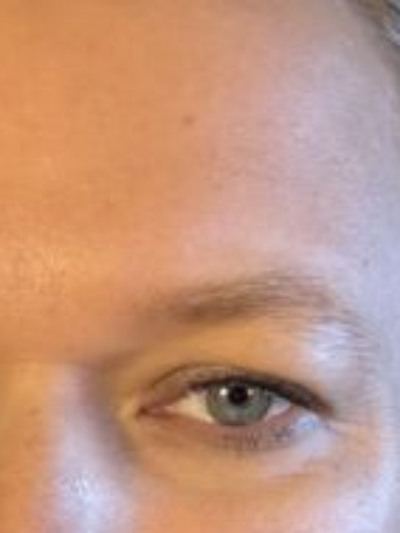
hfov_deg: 15.2
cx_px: -23
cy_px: 688
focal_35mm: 95
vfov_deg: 19.1
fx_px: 1462
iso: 160
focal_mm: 2.69
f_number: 1.9
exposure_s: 1/50
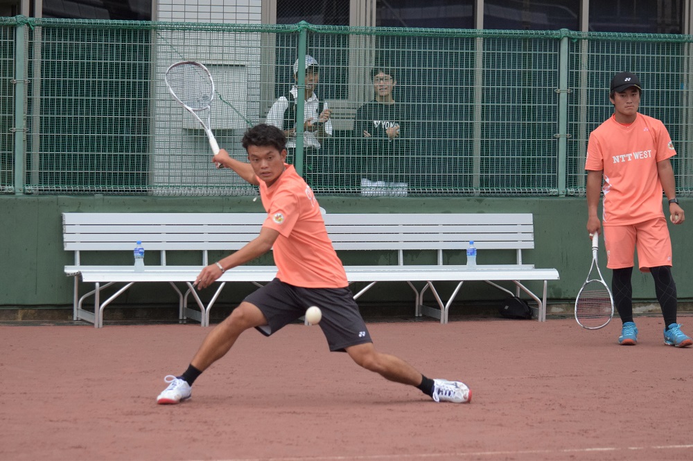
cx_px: 346
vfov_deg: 9.3
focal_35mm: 147
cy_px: 230
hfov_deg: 14.0
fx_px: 2829
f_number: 4.5
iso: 1600
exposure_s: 1/1250
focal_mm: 98
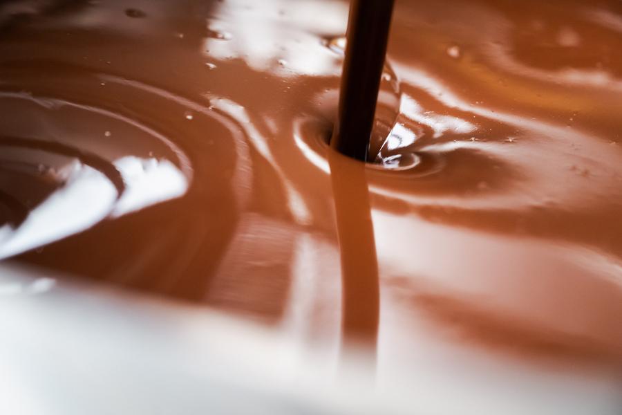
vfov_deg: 19.5
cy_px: 208
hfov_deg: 28.8
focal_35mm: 70
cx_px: 311
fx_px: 1209
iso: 2000
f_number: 4
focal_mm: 70
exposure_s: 1/320
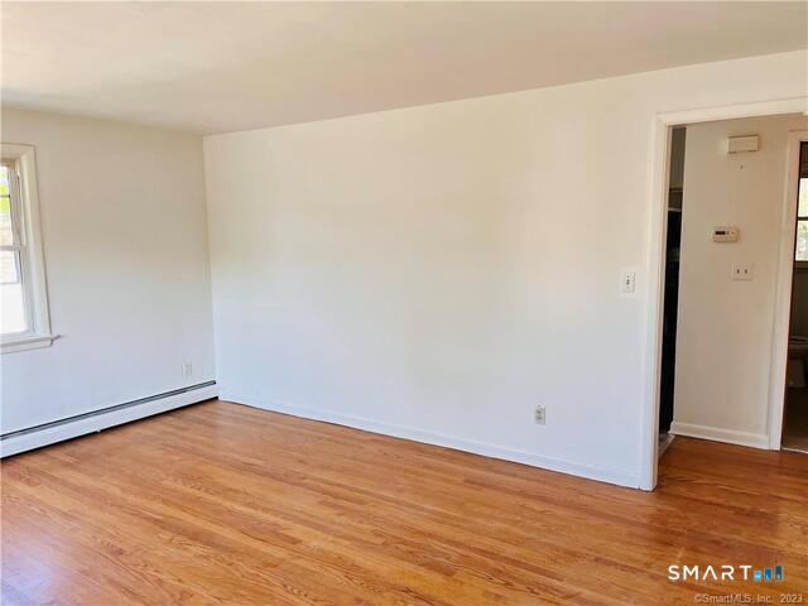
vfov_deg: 53.1
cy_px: 303
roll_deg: +1.0
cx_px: 404
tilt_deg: -7.8
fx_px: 607
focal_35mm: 26
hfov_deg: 67.3
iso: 64
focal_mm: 5.1
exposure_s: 1/122
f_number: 1.6
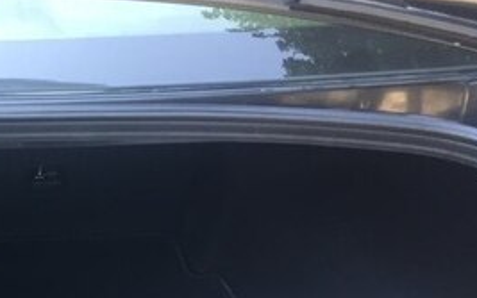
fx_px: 988
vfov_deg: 16.2
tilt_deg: -35.9
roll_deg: -1.1
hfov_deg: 25.0
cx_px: -64
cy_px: 399
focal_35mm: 76
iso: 40
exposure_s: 1/33
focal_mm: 4.15
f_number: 2.2
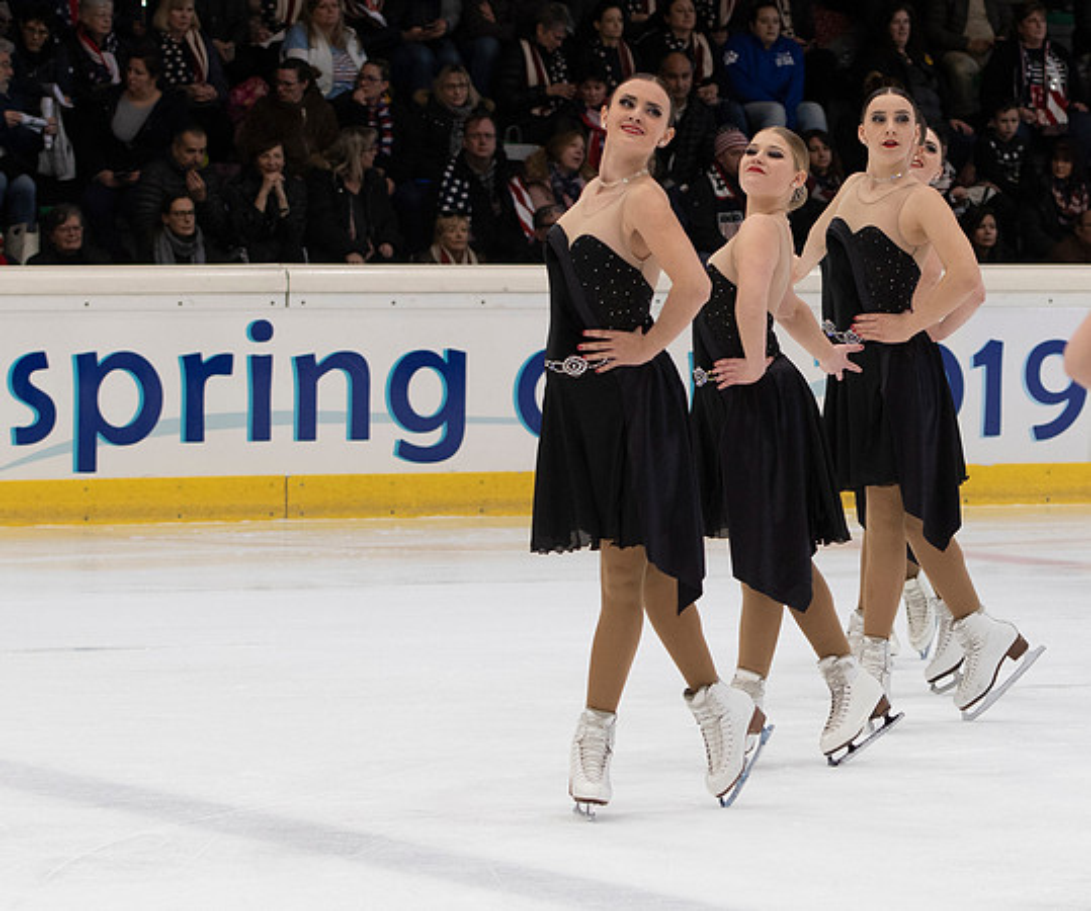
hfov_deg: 9.8
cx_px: 831
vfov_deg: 8.2
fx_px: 6376
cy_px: 330
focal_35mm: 194
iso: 800
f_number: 3.5
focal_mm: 70
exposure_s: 1/250
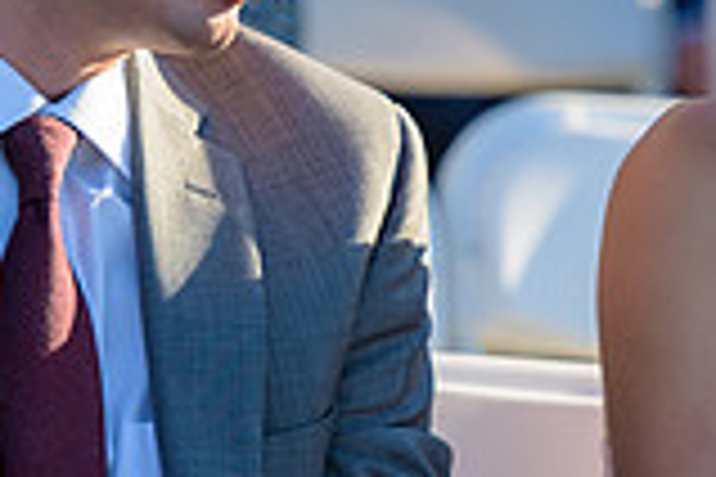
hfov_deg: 3.5
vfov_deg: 2.4
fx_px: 11594
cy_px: 124
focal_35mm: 583
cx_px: 531
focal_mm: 160
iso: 200
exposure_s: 1/800
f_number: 3.2
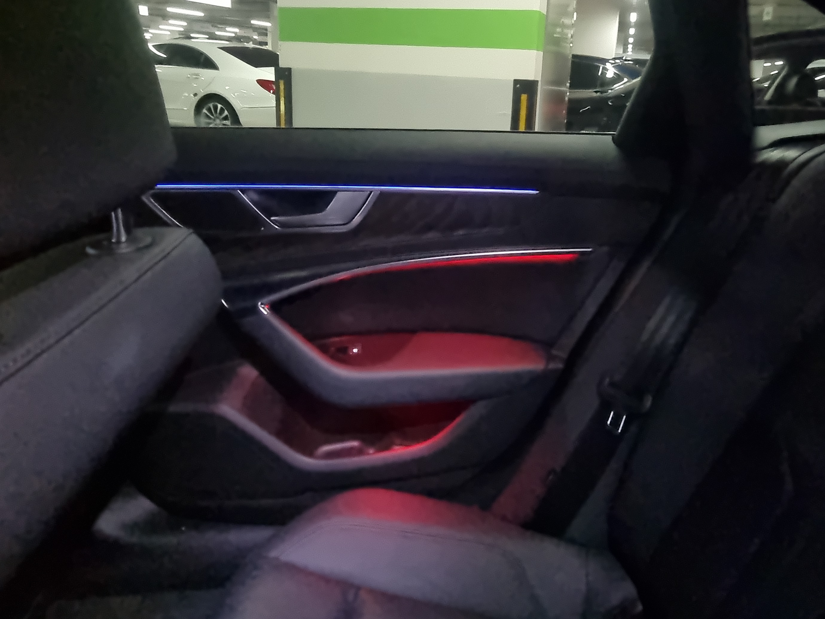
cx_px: 464
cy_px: 173
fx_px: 453
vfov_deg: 65.4
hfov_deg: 84.3
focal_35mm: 19
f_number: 2.2
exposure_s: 1/24
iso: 2000
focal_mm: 2.2
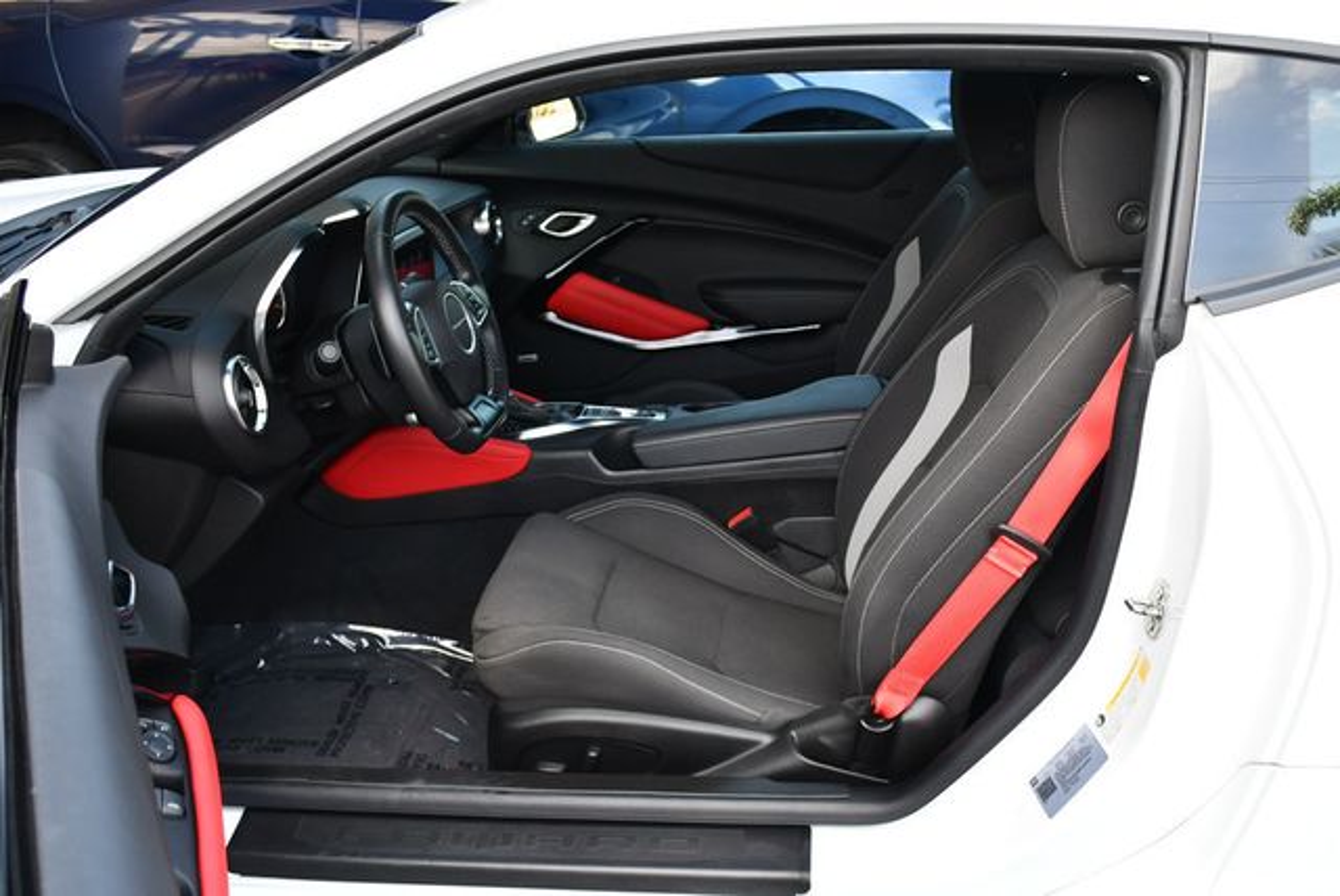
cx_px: 670
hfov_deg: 53.1
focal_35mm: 36
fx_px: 1341
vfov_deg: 36.9
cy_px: 448
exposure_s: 1/250
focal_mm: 18
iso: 400
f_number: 4.5
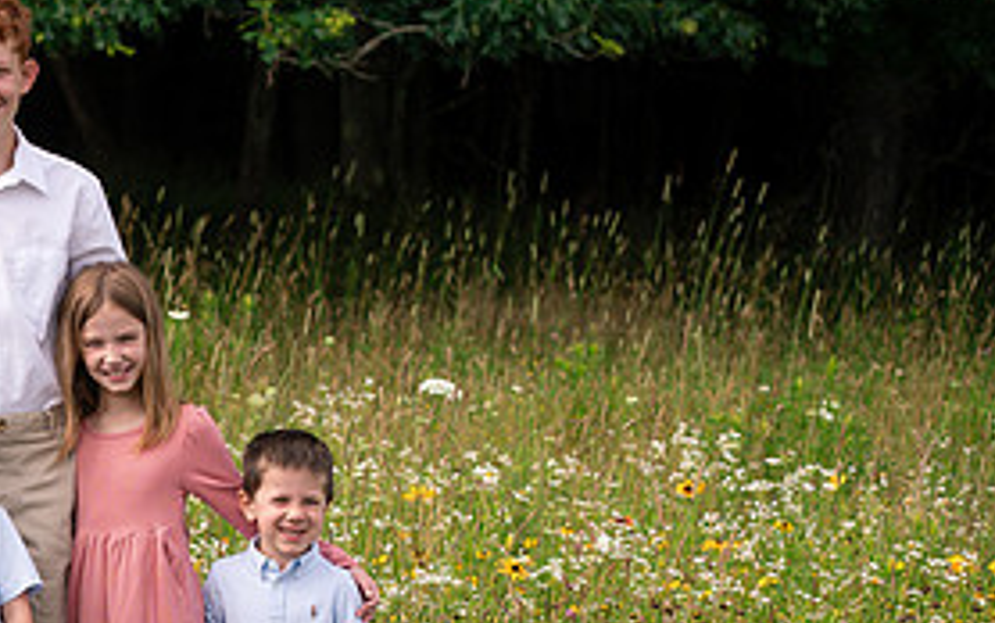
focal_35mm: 181
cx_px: -25
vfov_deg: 7.2
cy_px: 553
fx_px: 4910
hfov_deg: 11.4
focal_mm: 85
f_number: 4.5
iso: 200
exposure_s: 1/1000
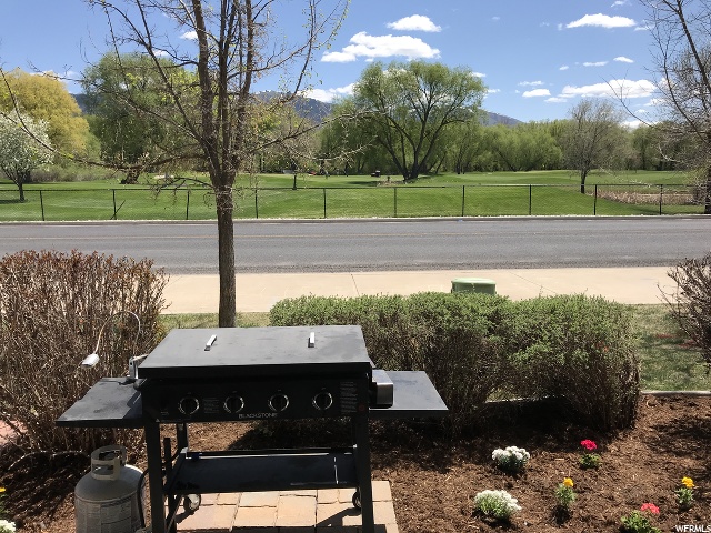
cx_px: 356
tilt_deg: -9.5
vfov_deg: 49.7
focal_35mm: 28
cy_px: 266
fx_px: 575
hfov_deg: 63.4
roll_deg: +0.1
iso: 20
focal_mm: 3.99
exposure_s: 1/2083
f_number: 1.8
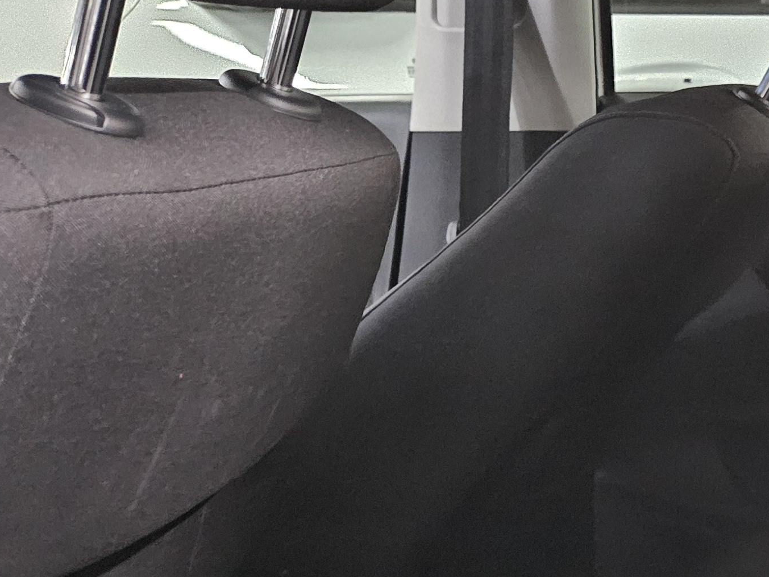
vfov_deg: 20.8
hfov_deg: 24.7
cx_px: 1012
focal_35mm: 68
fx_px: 1511
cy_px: 592
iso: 1600
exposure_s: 1/15
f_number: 1.8
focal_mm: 5.4
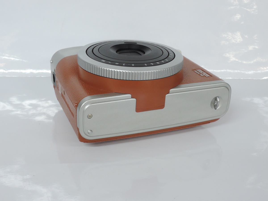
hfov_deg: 38.2
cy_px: 100
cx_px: 134
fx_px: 387
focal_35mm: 50
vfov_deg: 29.1
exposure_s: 1/25
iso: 800
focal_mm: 10.7
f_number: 8
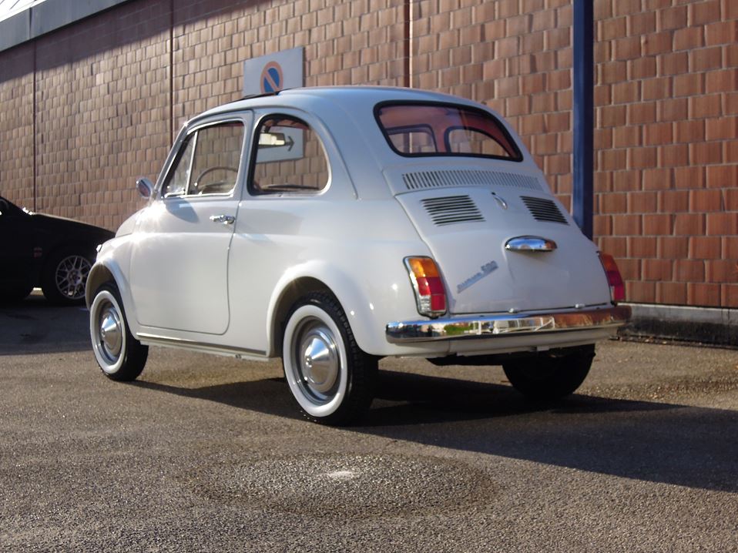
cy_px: 276
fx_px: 1172
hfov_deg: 34.9
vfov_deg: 26.5
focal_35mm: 55
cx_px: 369
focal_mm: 9.9
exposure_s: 1/1000
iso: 160
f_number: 3.5
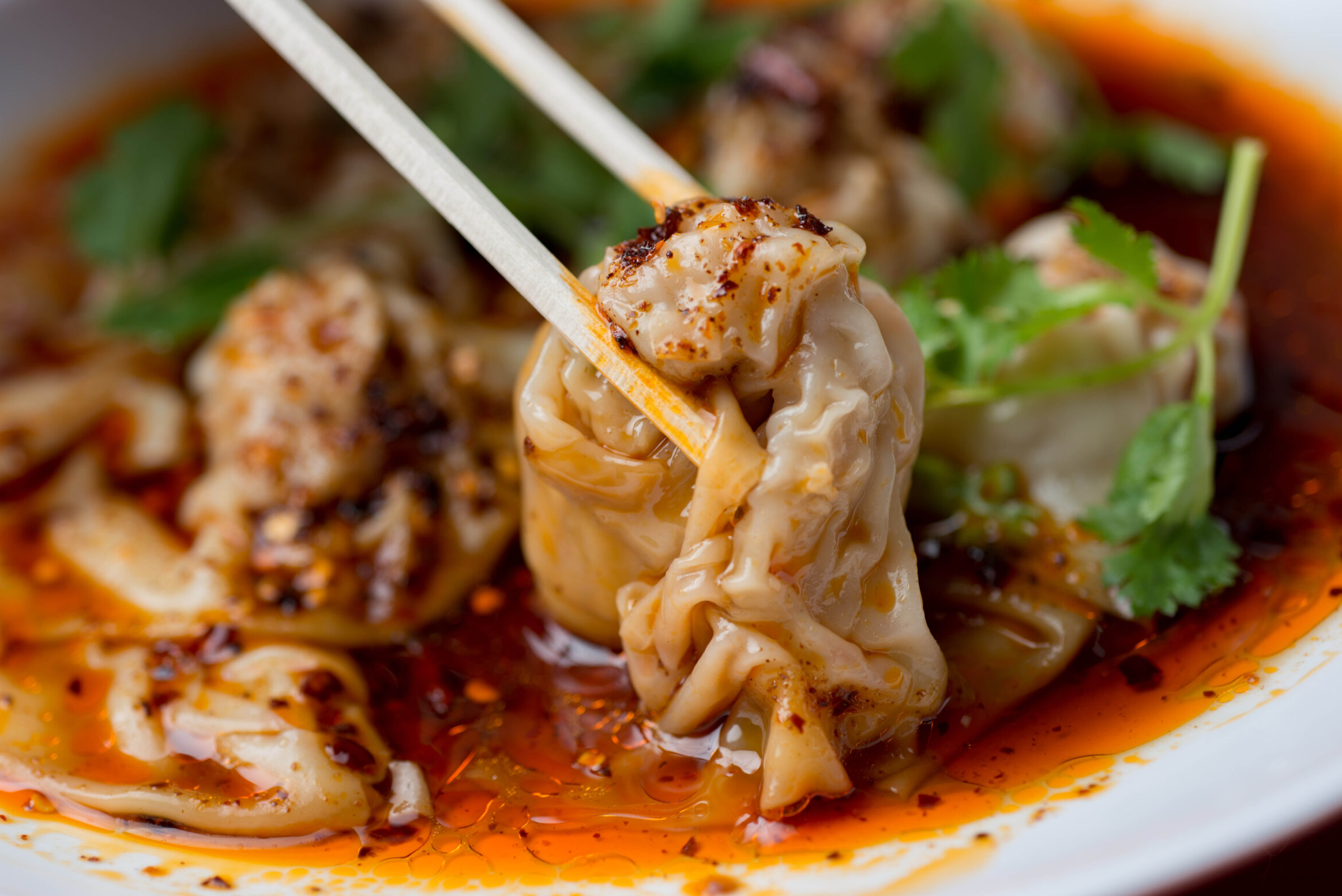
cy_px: 448
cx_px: 644
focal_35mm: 66
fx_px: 2461
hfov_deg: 30.5
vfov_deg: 20.6
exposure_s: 1/80
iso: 50
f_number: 4.5
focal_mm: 60
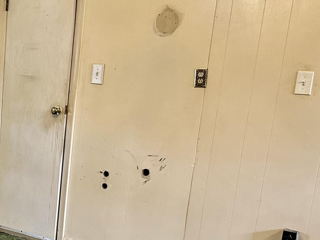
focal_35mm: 65
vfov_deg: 22.3
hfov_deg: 27.9
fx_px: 601
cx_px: -7
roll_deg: -2.8
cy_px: 192
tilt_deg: -12.3
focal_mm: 5.7
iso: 160
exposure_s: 1/60
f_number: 1.5
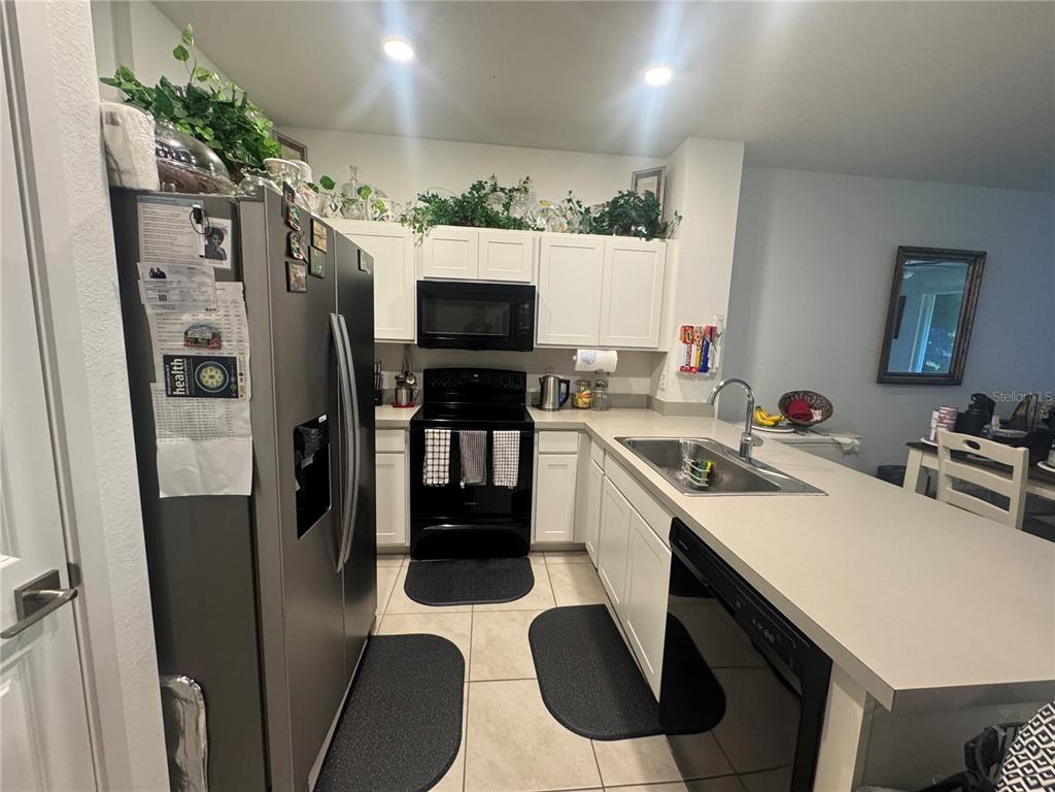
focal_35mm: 14
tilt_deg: -8.2
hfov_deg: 102.1
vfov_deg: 85.7
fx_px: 427
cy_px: 396
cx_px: 528
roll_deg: -2.0
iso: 250
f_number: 2.2
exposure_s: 1/60
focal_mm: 2.22
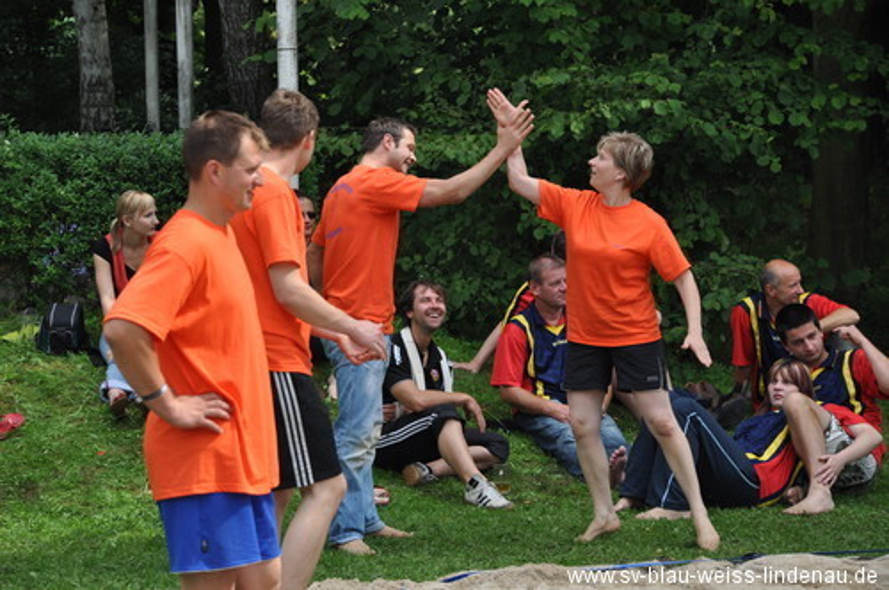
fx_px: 3329
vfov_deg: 10.1
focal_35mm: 135
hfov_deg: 15.2
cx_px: 444
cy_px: 295
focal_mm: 90
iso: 450
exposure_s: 1/1000
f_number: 5.6
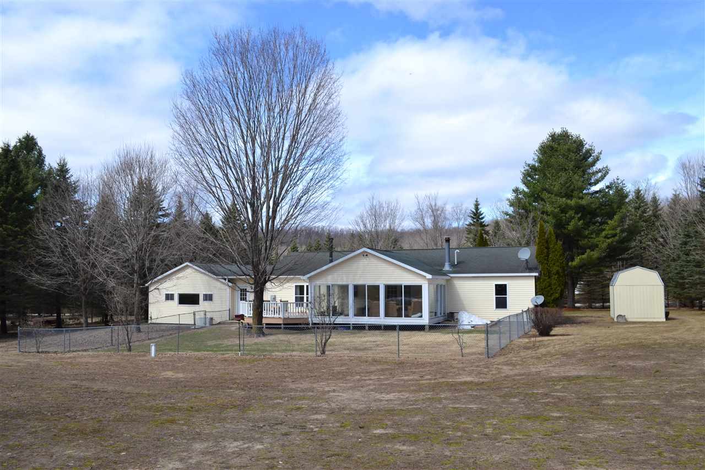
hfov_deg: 61.9
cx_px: 352
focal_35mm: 30
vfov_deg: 43.6
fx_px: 587
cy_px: 235
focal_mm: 20
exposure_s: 1/250
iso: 100
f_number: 8
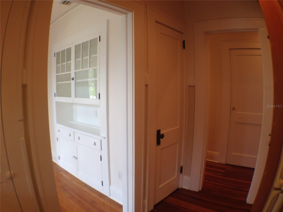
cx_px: 142
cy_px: 106
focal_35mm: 33
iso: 50
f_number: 2.4
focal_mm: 4.12
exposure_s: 1/30
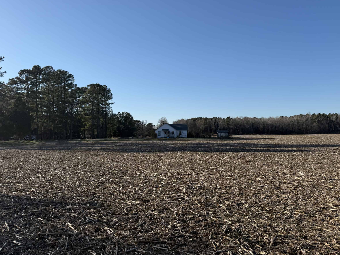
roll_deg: +1.8
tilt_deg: +2.4
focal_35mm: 26
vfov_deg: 53.1
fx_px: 255
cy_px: 125
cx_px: 173
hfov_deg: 67.3
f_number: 1.78
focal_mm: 6.76
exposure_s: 1/4975
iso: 80
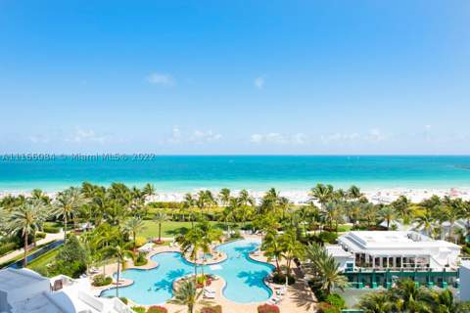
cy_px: 156
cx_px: 235
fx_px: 313
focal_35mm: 24
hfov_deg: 73.7
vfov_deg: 53.1
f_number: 9
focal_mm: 24
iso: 100
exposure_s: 1/125
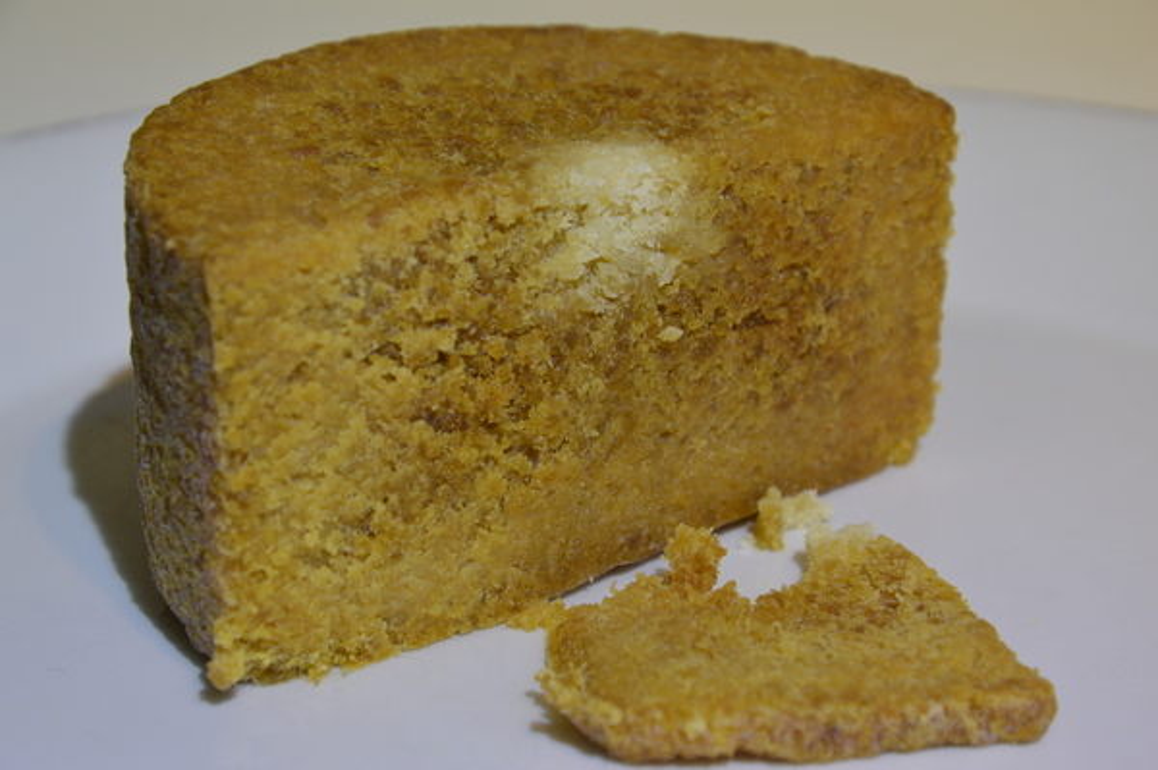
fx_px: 4339
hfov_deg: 15.2
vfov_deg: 10.1
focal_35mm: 135
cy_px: 385
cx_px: 579
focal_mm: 90
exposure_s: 1/5
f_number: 9
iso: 200
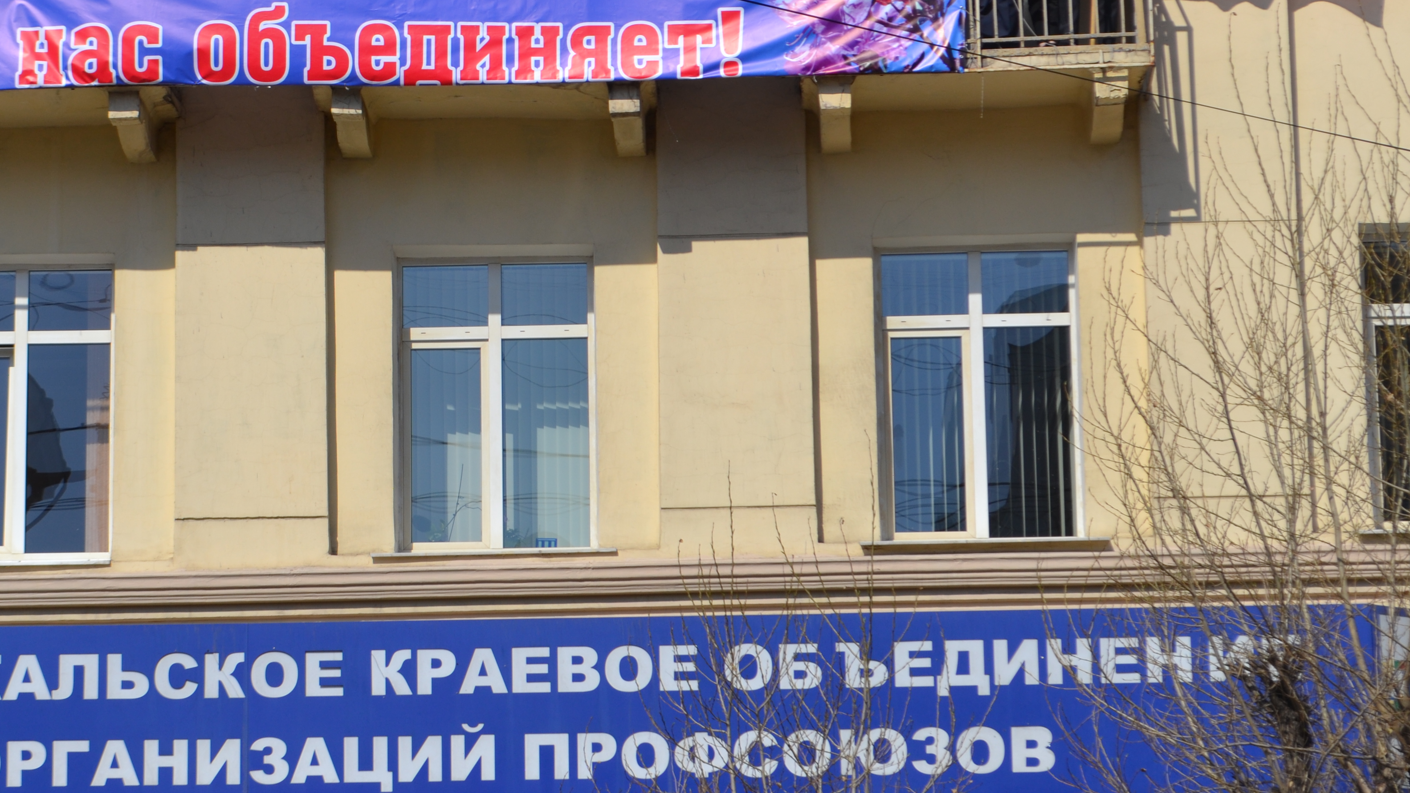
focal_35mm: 126
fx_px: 4702
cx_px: 454
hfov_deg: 17.0
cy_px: 253
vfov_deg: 9.6
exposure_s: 1/320
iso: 100
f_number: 9
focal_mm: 55
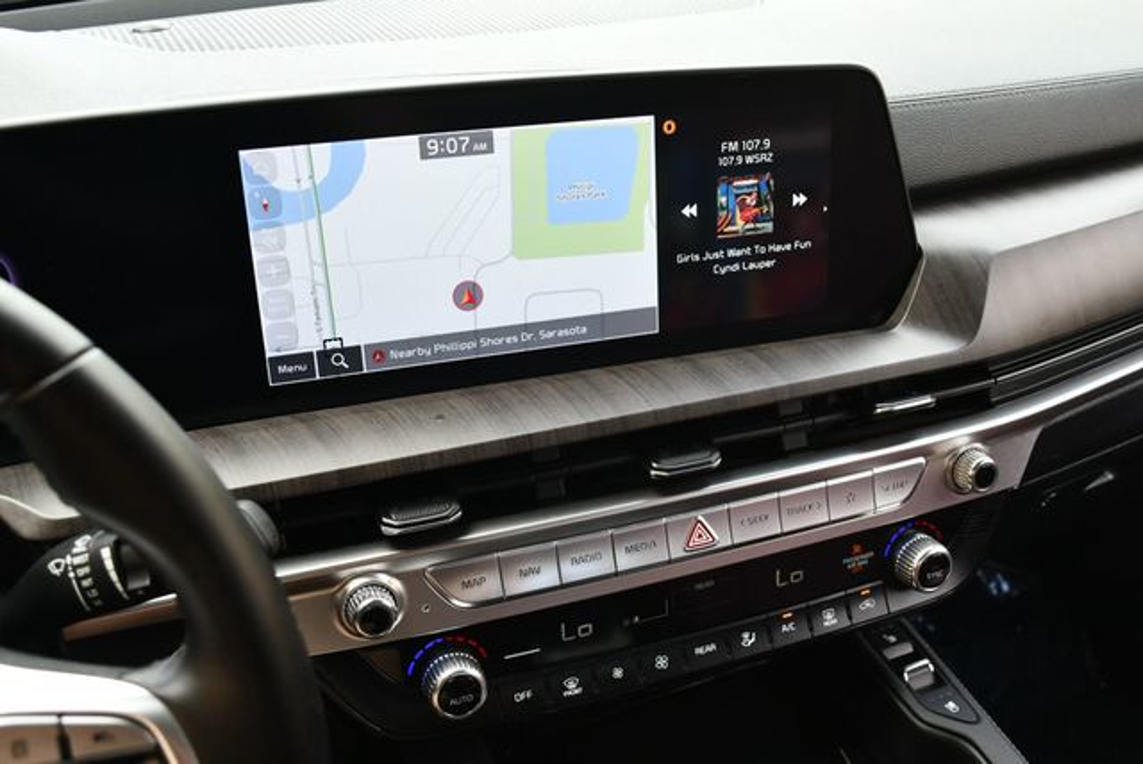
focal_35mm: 36
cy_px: 382
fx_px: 1144
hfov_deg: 53.1
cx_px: 572
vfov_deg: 36.9
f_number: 3.5
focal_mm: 18
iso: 450
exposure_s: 1/250
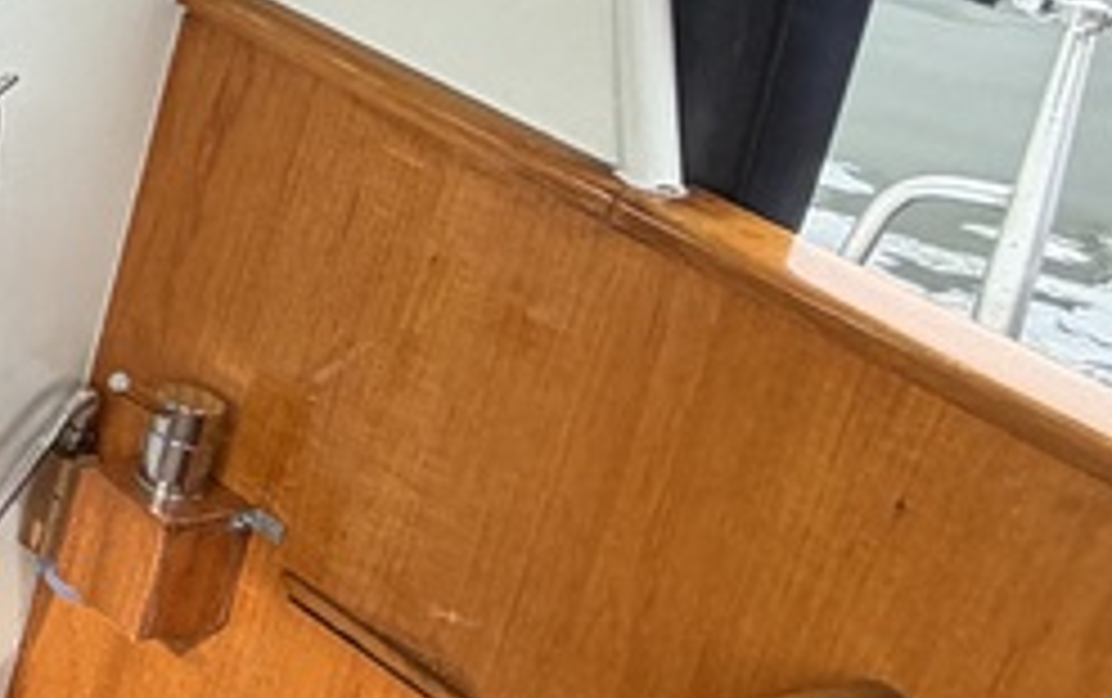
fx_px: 2184
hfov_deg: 17.3
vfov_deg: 17.5
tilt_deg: -19.3
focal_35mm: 72
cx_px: -1265
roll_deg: +0.2
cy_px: -95
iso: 80
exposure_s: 1/121
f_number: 2.2
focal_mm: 2.22
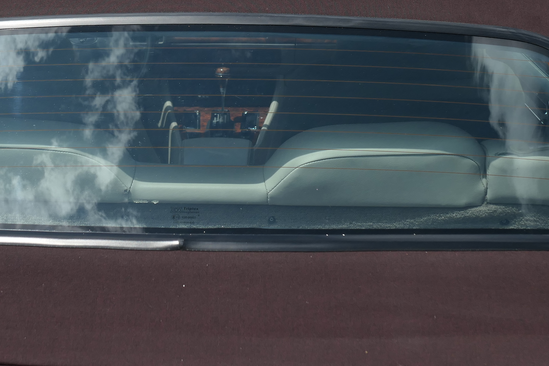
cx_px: 189
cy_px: 136
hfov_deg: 35.9
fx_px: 839
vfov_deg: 24.5
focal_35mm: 55
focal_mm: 8.8
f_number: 3.2
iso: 125
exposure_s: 1/1600
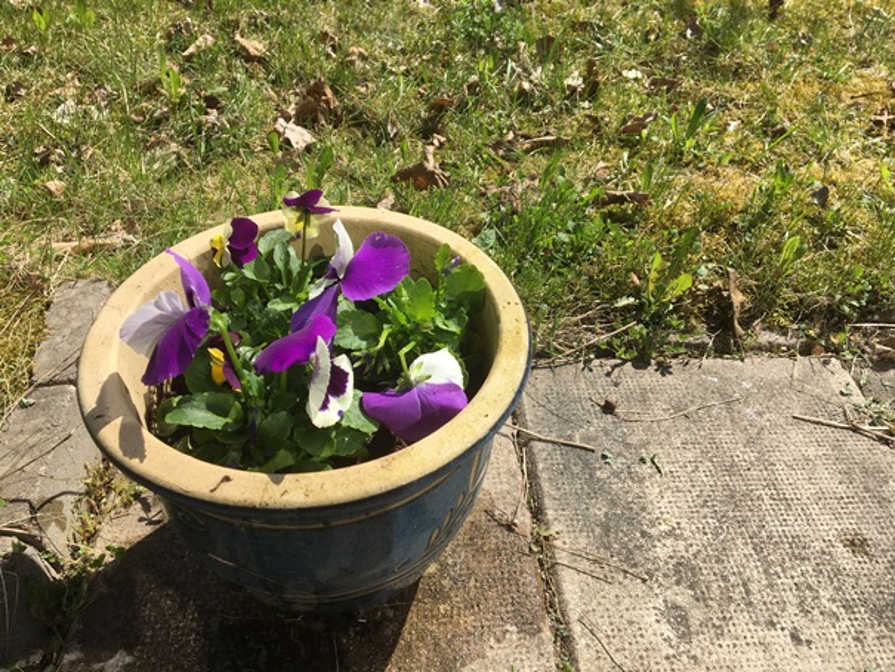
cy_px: 336
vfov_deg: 48.2
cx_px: 448
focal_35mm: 29
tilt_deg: -46.3
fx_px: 750
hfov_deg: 61.6
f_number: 2.2
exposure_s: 1/1508
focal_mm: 4.15
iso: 25
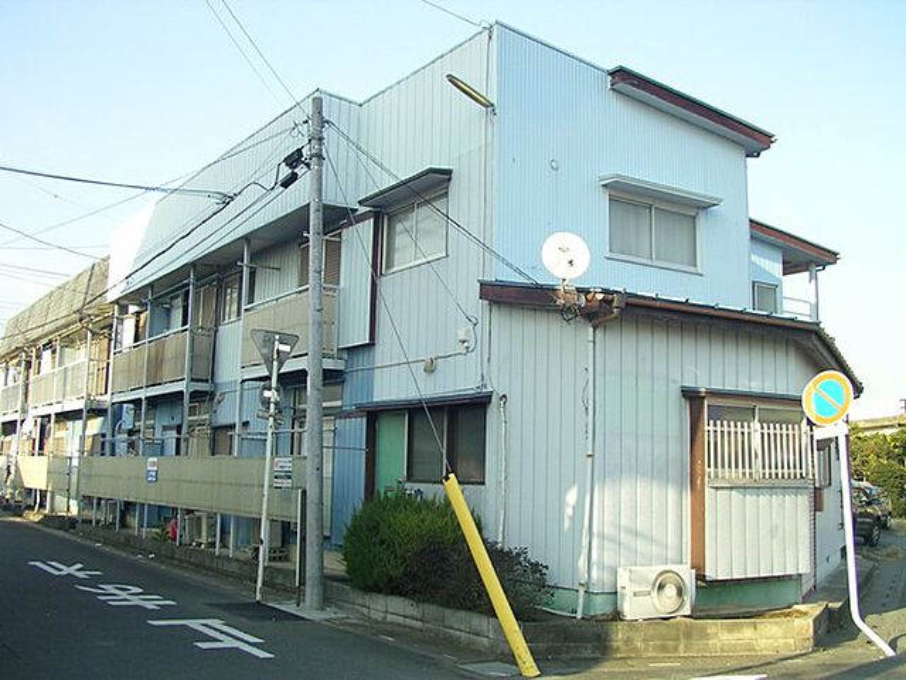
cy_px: 340
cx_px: 453
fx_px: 995
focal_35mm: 38
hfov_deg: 49.0
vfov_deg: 37.7
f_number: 2.9
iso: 71
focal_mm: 6
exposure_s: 1/332
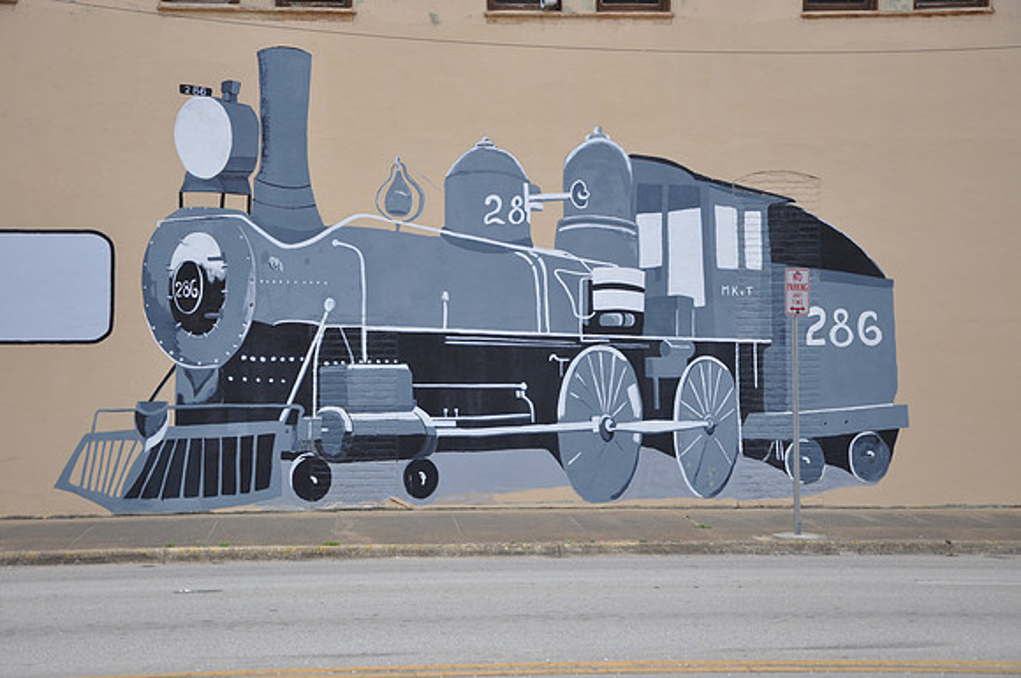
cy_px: 339
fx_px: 1699
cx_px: 510
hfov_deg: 33.4
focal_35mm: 60
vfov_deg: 22.6
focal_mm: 40
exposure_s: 1/125
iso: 200
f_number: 5.6
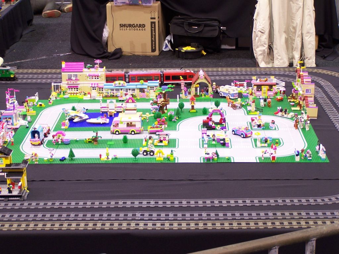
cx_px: 170
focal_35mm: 75
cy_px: 127
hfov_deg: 26.0
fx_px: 734
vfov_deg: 19.6
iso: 80
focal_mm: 12.4
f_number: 3.2
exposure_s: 1/2
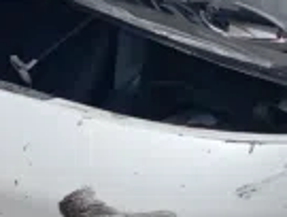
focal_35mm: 212
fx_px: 1762
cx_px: 372
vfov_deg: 7.0
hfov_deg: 9.2
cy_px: -1
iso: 56
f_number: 1.8
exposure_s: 1/1792
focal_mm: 4.22
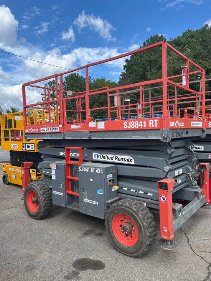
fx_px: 211
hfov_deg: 53.1
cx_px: 106
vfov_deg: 67.3
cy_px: 140
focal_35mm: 26
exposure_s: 1/1580
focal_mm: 5.1
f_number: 1.6
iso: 50
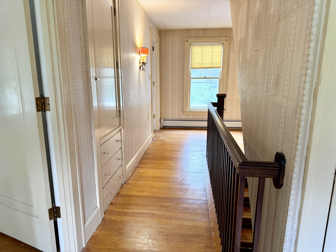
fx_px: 233
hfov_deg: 71.6
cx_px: 168
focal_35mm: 24
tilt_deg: -12.6
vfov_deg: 56.8
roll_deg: -0.8
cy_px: 126
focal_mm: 6.76
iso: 250
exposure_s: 1/60
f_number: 1.78
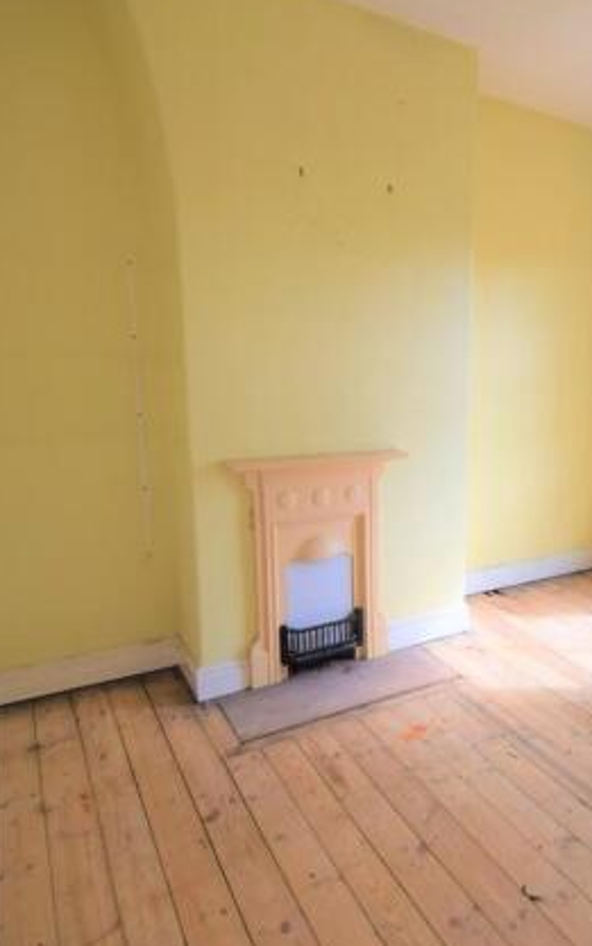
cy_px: 473
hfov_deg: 48.1
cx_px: 480
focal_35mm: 24
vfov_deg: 74.8
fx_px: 619
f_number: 6.3
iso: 400
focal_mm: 10
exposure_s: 1/160
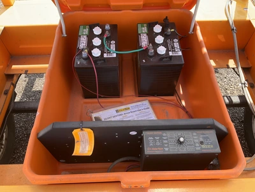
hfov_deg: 61.7
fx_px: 214
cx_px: 128
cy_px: 96
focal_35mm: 29
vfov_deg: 48.2
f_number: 1.8
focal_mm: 3
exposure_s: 1/284
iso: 25
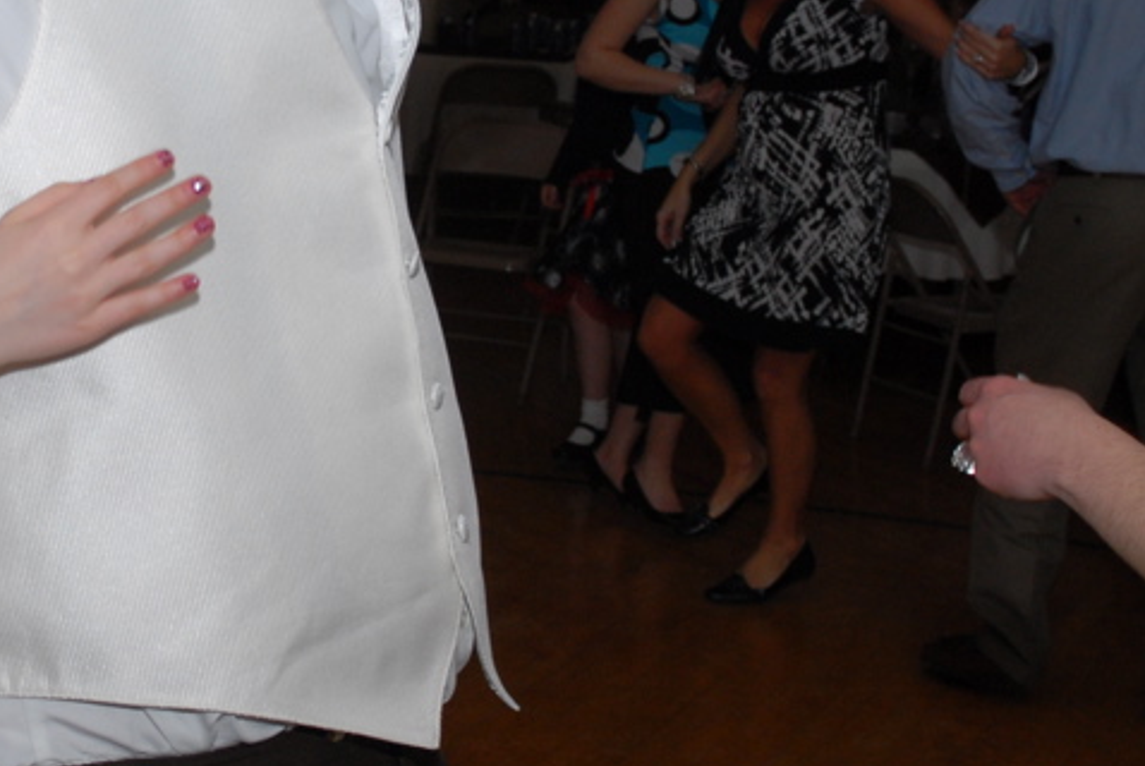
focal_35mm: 90
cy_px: 186
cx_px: 205
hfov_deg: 22.2
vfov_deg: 15.2
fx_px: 2866
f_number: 5
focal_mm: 24
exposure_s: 1/60
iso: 250
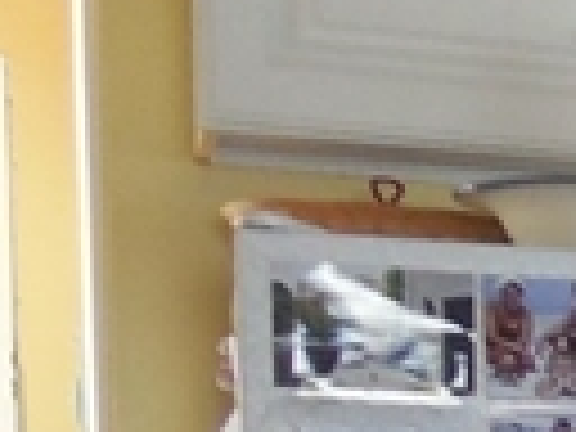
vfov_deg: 6.9
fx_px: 3328
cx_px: 1863
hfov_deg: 8.1
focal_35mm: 200
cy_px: 1156
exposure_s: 1/30
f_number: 3.1
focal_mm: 4.5
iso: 200
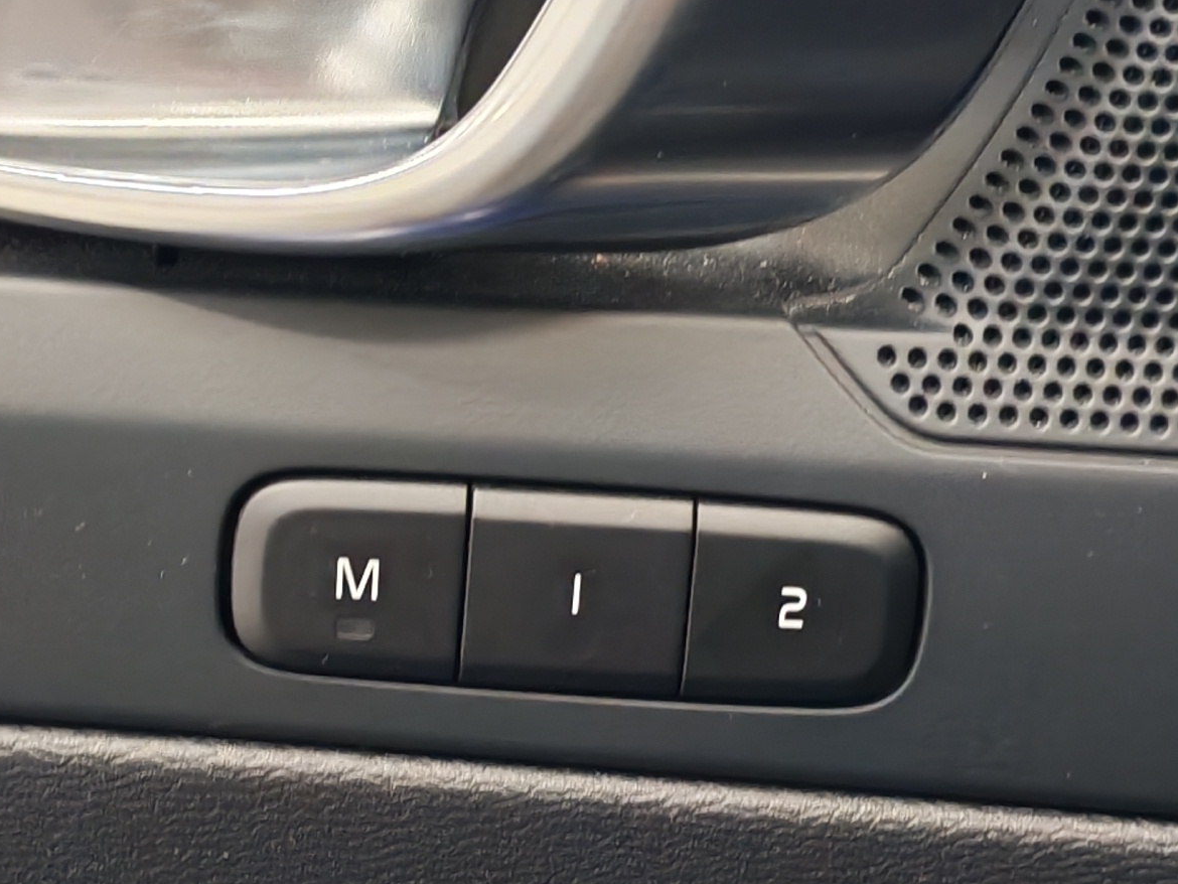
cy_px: 563
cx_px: 438
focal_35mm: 105
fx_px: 3574
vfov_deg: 14.1
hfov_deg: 18.7
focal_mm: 6.12
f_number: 1.9
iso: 1250
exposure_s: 1/50
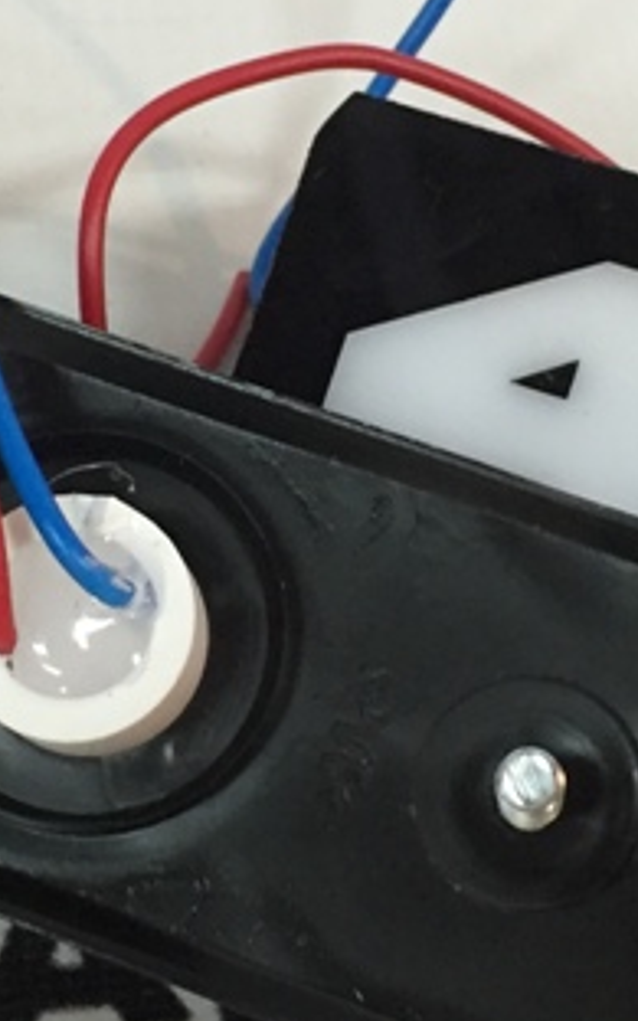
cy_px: 442
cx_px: 239
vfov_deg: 20.6
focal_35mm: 101
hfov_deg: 12.9
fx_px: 2810
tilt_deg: -48.0
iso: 160
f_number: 2.2
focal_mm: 4.15
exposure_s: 1/33
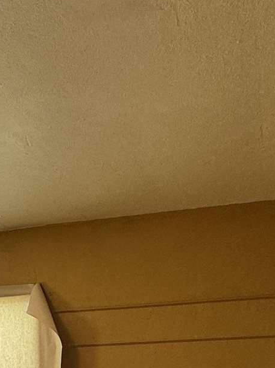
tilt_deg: -4.0
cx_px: 91
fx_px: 562
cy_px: 475
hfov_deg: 27.3
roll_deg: +0.4
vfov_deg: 29.4
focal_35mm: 53
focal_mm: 2.22
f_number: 2.2
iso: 160
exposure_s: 1/99
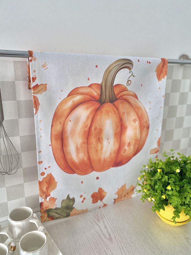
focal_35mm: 27
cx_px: 96
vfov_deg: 65.3
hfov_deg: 51.4
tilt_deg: -15.6
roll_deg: -2.0
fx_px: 199
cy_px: 128
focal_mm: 4.25
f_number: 1.8
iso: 125
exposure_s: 1/109
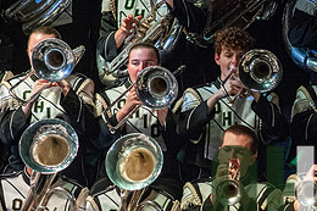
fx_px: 5887
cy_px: 202
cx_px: 304
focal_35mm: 669
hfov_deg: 3.1
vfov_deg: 2.1
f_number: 5.6
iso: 5000
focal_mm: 300
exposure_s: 1/400
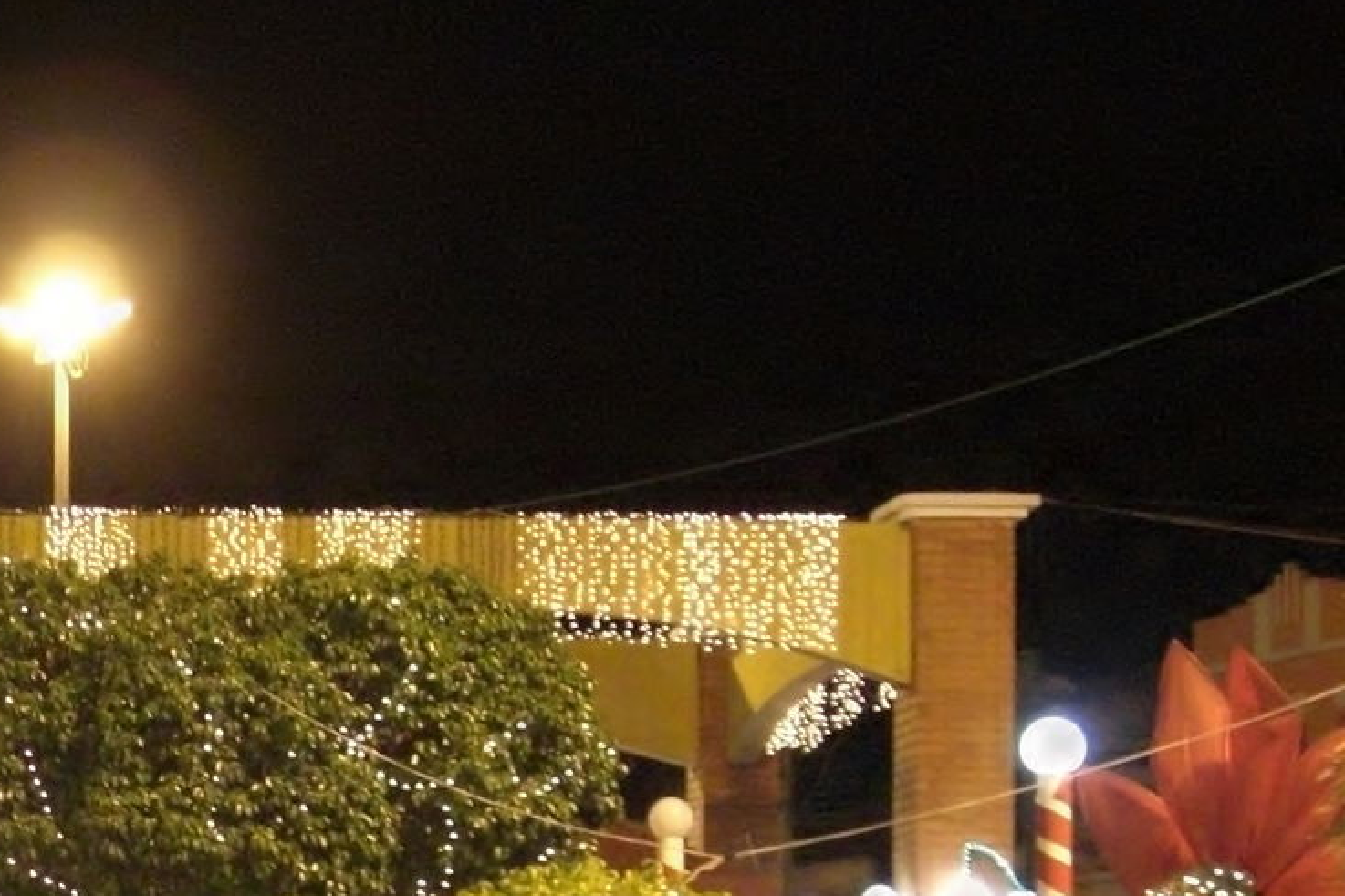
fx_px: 3847
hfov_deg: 18.8
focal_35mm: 103
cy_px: 1088
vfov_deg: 12.9
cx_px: -232
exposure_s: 1/15
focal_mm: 7.9
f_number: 2.8
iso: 800
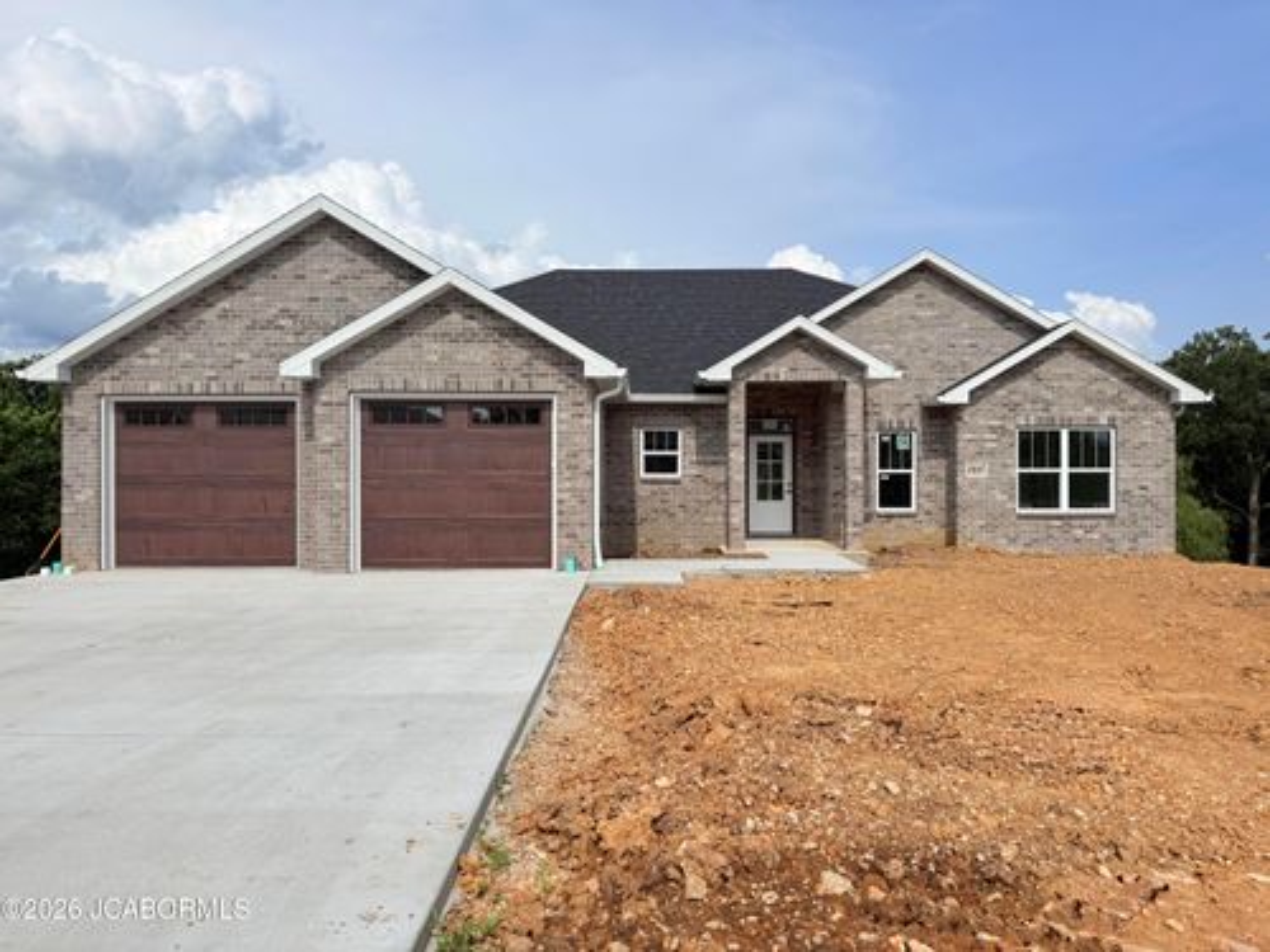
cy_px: 476
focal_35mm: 24
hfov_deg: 71.6
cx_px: 635
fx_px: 881
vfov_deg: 56.8
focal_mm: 6.76
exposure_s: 1/5319
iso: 80
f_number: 1.78
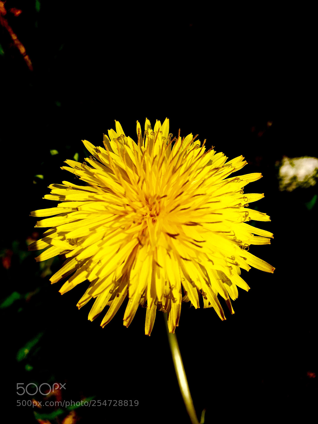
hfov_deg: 48.2
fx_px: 355
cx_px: 159
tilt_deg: -51.0
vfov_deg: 61.7
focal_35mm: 29
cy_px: 212
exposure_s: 1/1832
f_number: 2.2
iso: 25
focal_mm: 4.15
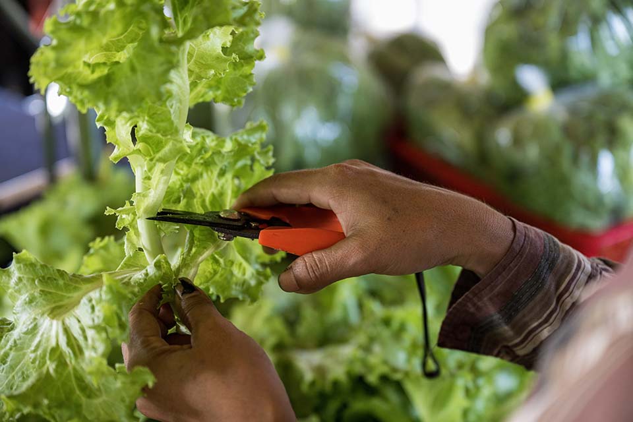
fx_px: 1231
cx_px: 316
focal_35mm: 70
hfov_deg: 28.8
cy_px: 211
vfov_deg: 19.5
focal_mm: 70
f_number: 3.5
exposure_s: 1/250
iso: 2800
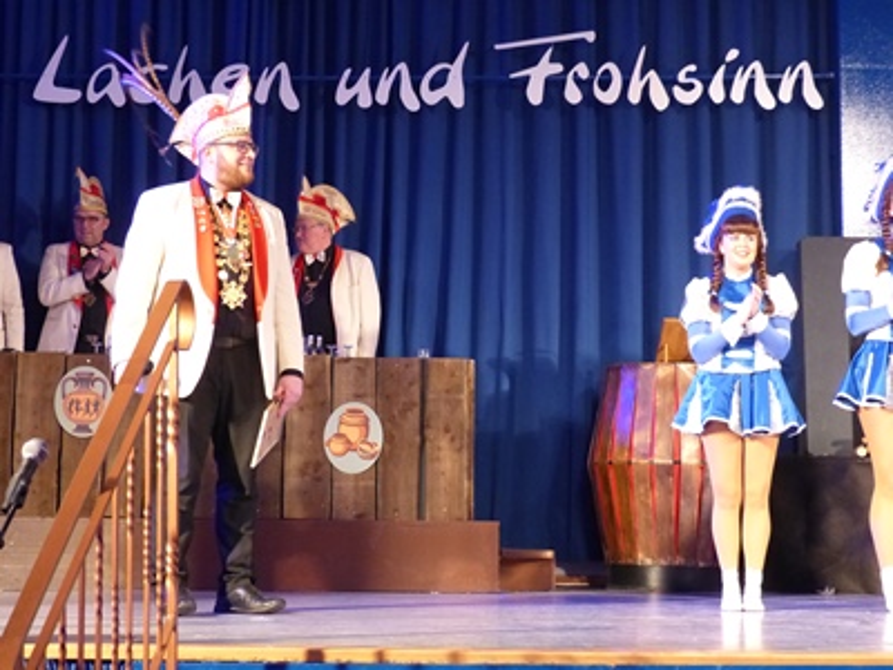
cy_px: 335
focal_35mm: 69
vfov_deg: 21.3
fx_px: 1780
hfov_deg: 28.2
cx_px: 446
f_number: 2.8
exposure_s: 1/50
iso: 800
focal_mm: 12.5
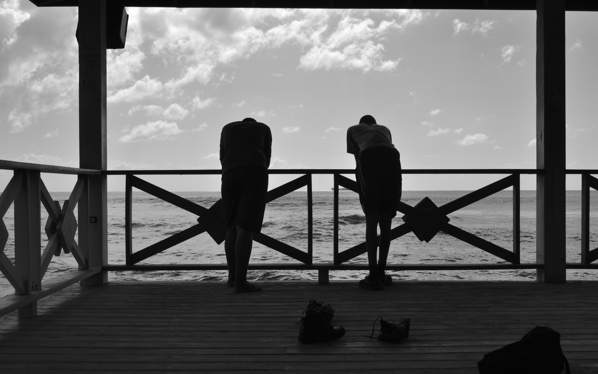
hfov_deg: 49.3
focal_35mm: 40
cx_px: 299
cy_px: 194
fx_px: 652
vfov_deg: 32.0
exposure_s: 1/320
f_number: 10
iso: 100
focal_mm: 26
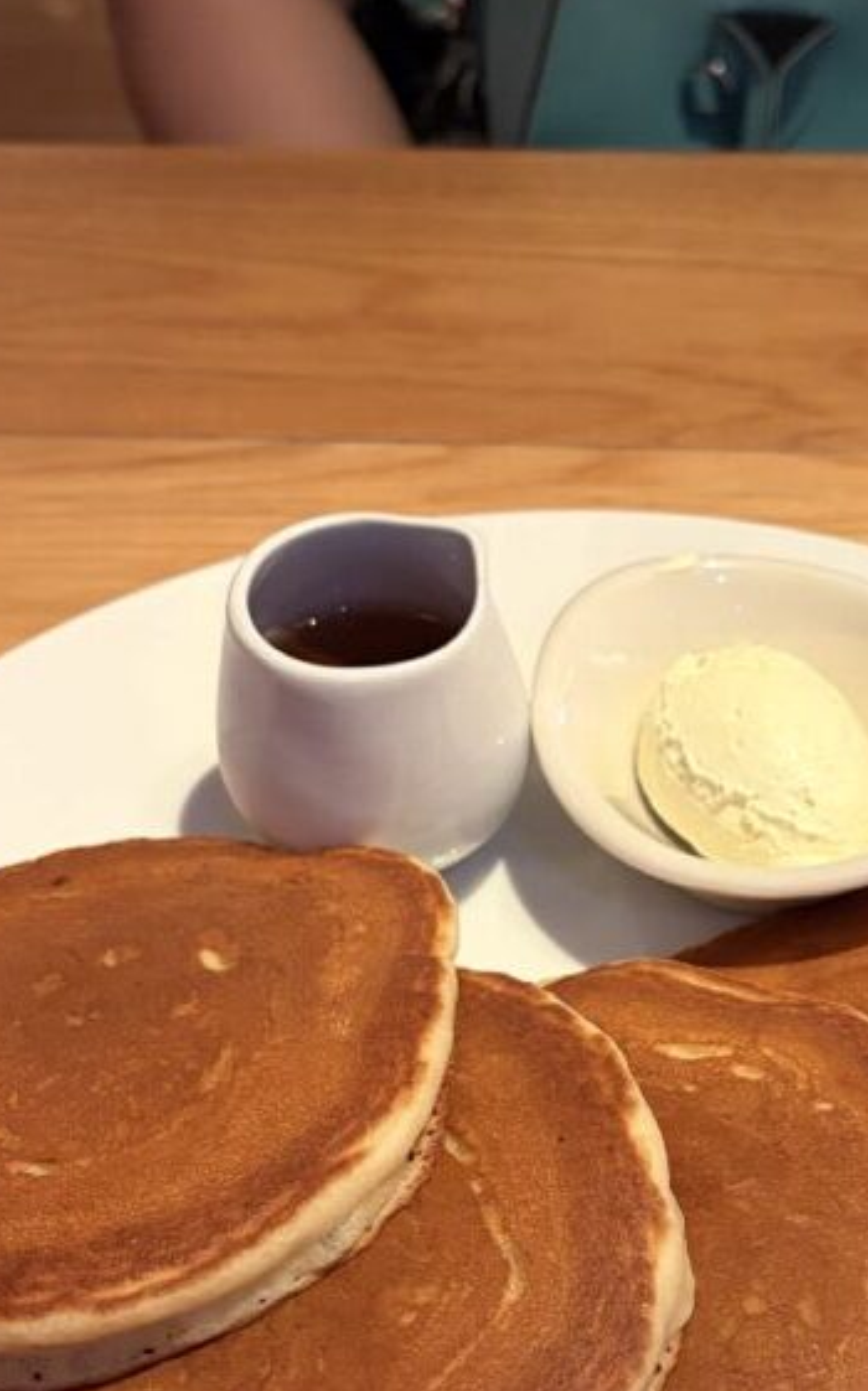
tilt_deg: -41.3
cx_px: 645
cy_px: 784
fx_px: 2236
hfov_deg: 21.8
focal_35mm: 59
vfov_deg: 34.5
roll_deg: +0.3
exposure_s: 1/50
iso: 250
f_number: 1.6
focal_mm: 5.96
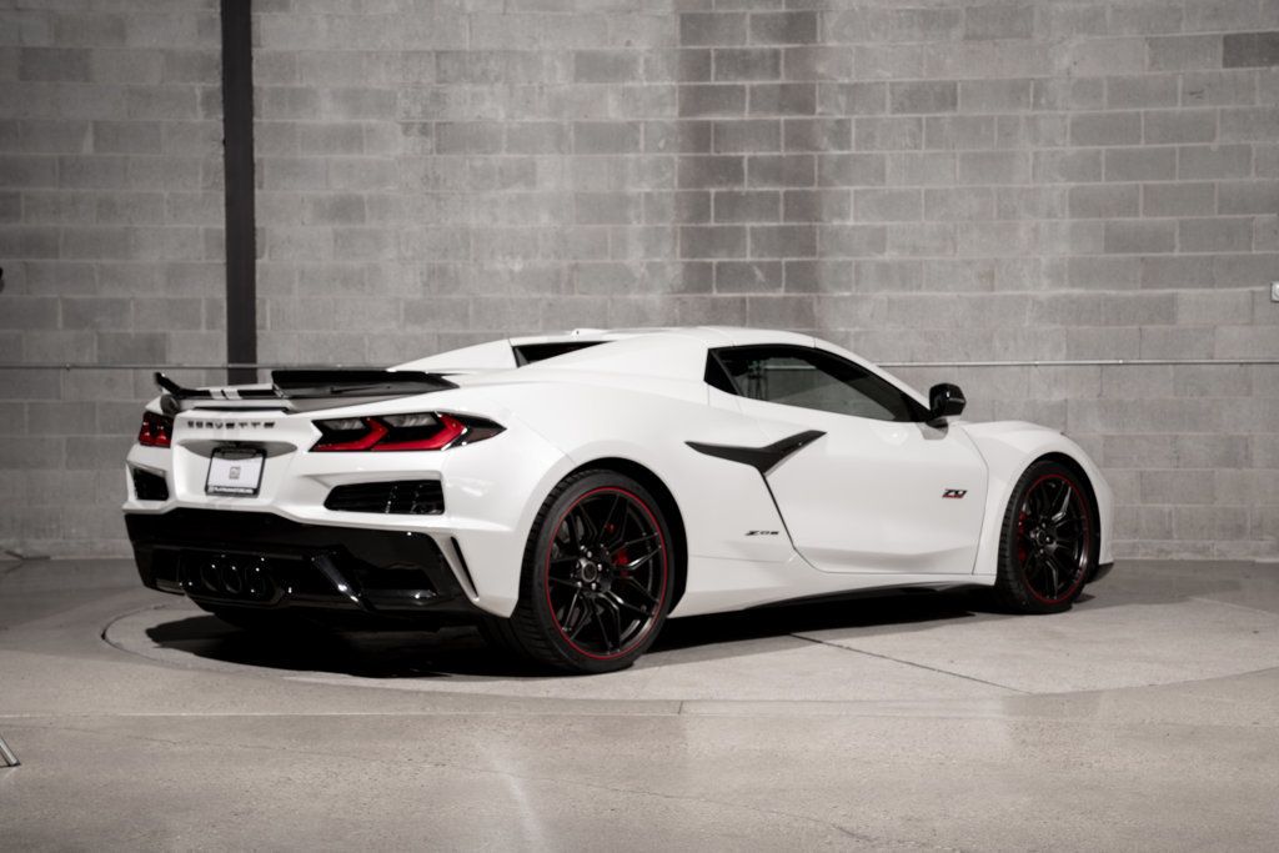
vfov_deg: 23.4
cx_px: 640
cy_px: 426
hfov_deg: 34.5
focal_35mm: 58
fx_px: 2061
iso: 160
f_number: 9
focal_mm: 58
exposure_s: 1/50
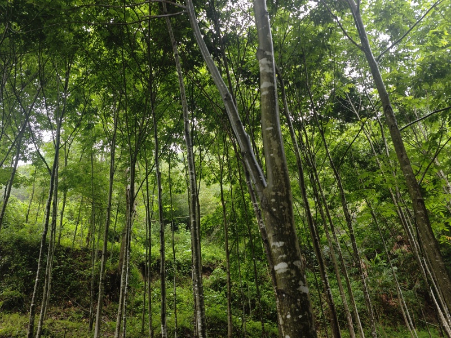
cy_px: 169
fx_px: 300
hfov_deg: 73.9
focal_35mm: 23
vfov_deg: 58.9
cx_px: 226
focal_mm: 6.55
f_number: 1.6
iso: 200
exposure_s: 1/94.6
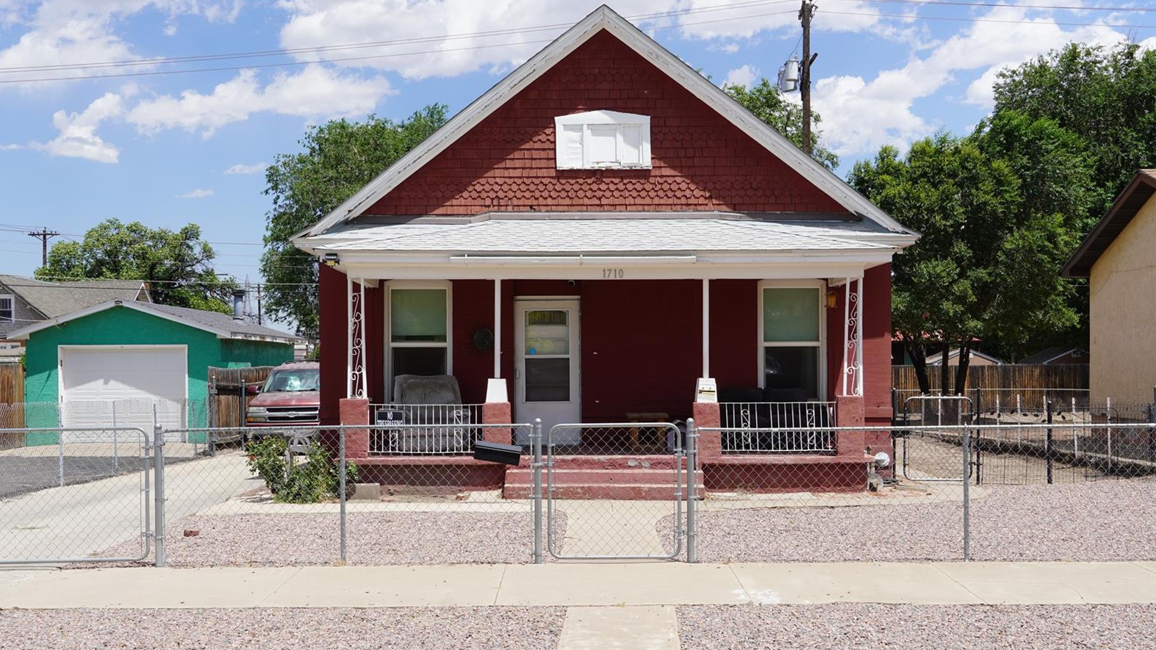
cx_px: 574
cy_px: 373
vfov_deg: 24.2
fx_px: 1518
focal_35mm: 50
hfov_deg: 41.7
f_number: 11
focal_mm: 31
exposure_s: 1/160
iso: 100
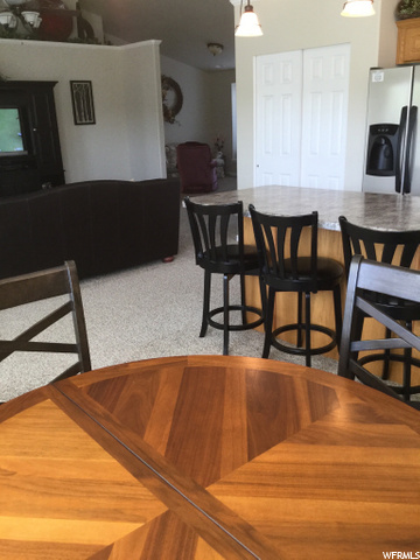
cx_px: 210
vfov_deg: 58.4
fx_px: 502
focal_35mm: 31
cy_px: 280
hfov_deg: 45.4
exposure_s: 1/30
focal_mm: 3.3
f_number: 2.4
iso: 32
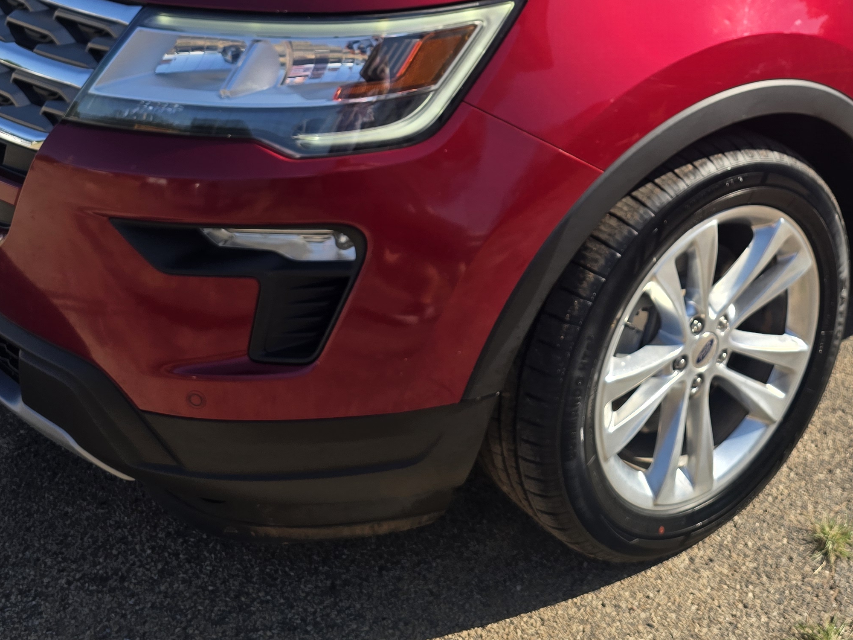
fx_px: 1134
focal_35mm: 46
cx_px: 639
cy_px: 66
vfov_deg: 30.2
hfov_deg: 40.1
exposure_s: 1/515
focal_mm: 6.3
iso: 12
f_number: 1.7
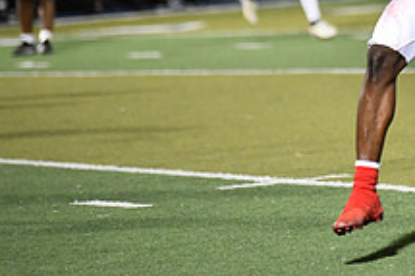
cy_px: -24
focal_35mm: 419
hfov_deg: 4.9
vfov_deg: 3.3
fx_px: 4826
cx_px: 502
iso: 5000
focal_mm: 155
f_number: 2.8
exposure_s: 1/1250
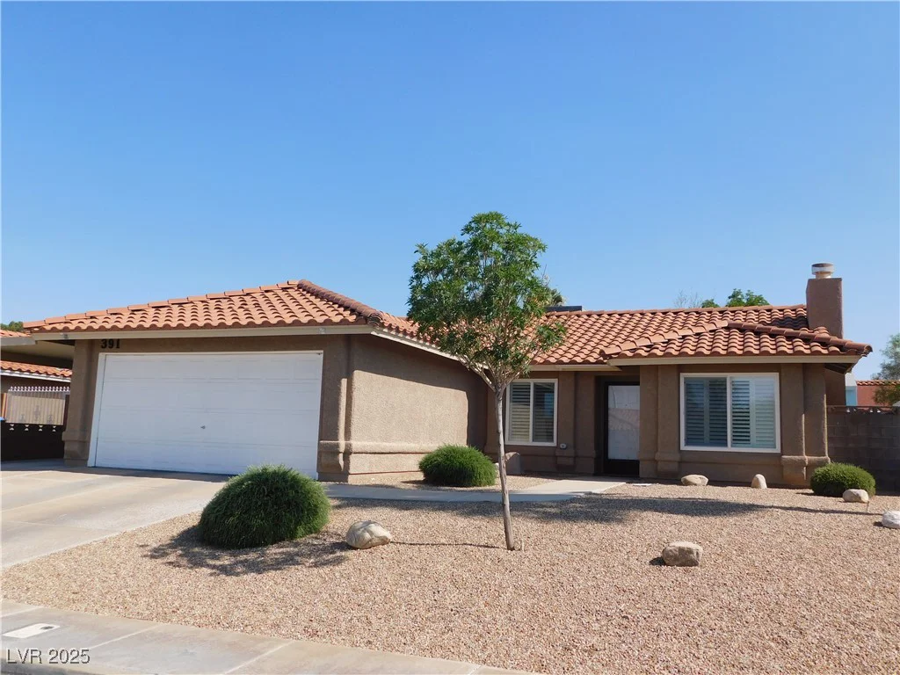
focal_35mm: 30
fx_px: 780
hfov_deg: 60.0
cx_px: 450
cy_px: 338
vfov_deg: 46.8
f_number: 6.4
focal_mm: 5.3
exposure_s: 1/400
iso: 125
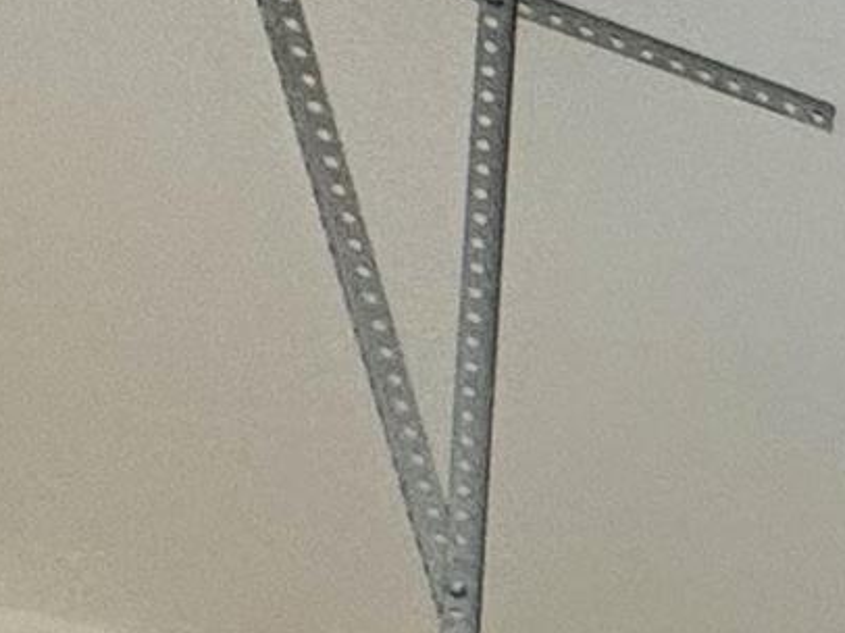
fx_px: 2586
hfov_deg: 11.3
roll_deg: -2.3
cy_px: 1670
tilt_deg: -0.5
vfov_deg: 11.0
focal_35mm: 106
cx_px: 2535
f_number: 2.2
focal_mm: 2.22
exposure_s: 1/99
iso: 125
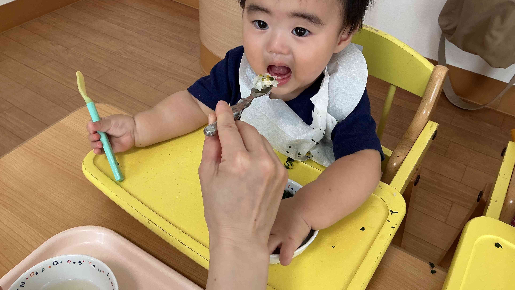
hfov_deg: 59.5
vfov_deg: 35.3
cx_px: 256
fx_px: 451
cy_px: 94
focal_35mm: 33
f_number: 1.8
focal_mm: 3
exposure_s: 1/120
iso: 64
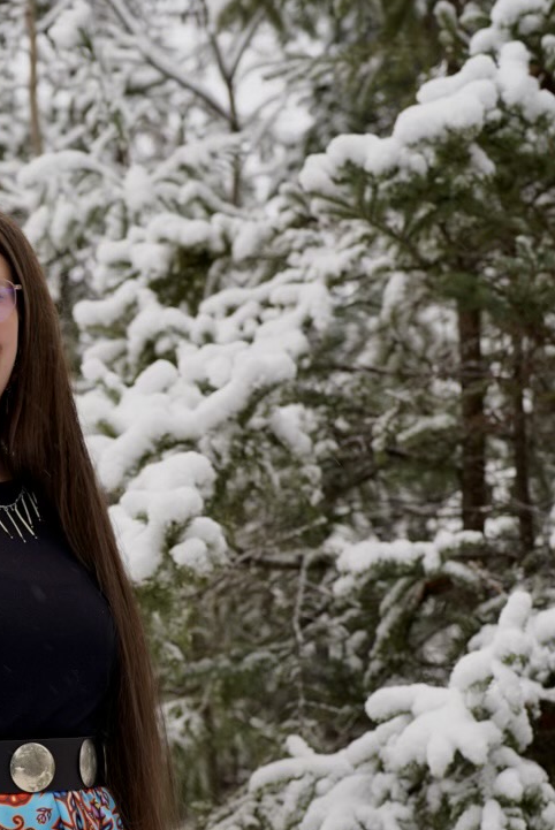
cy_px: 663
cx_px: -38
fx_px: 2585
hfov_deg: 12.1
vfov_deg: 18.1
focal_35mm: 112
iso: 100
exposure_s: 1/125
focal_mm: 50
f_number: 3.2
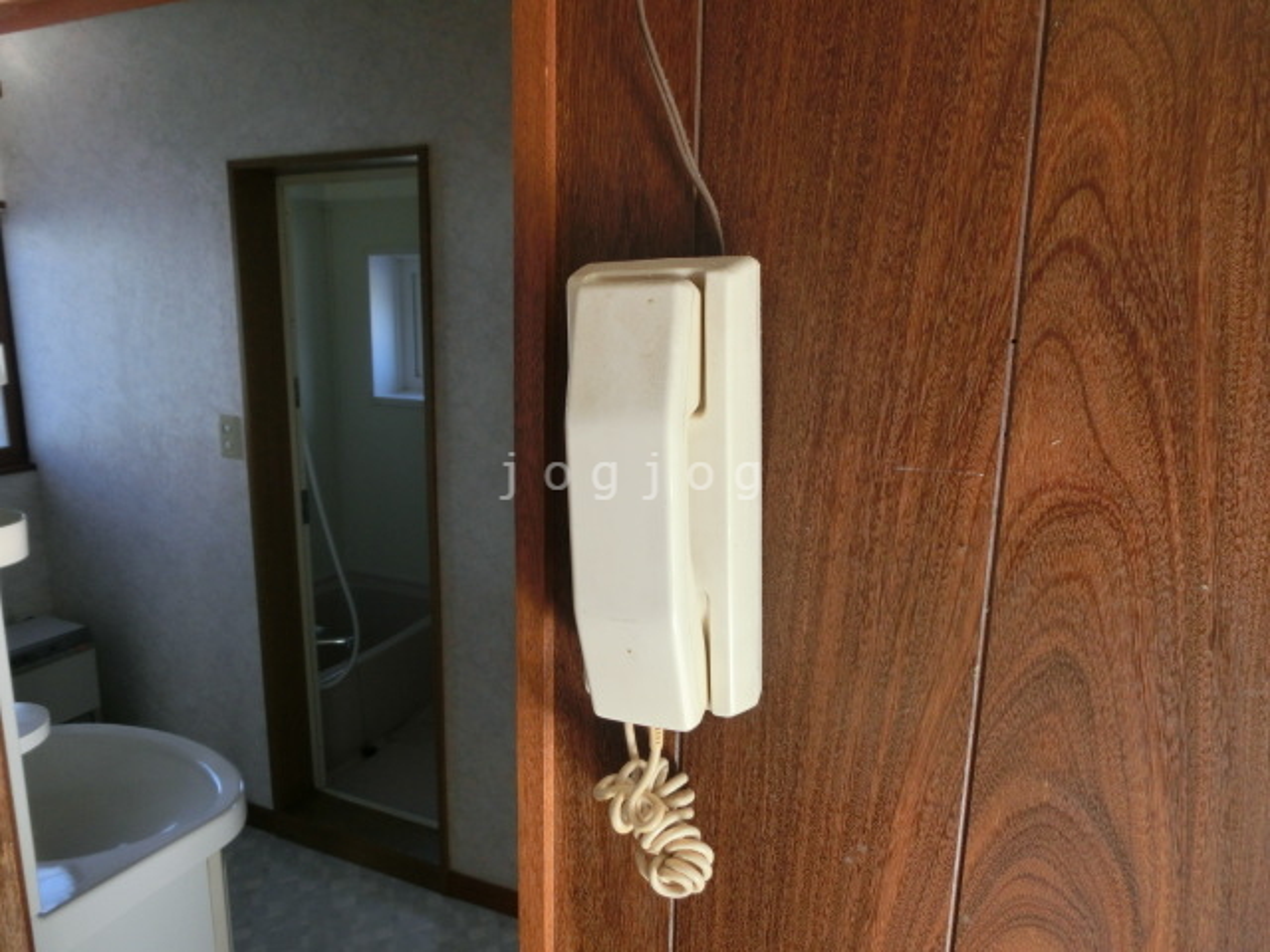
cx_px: 635
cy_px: 476
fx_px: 881
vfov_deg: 56.8
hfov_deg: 71.6
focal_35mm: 24
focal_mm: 4.24
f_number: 3
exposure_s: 1/125
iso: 80
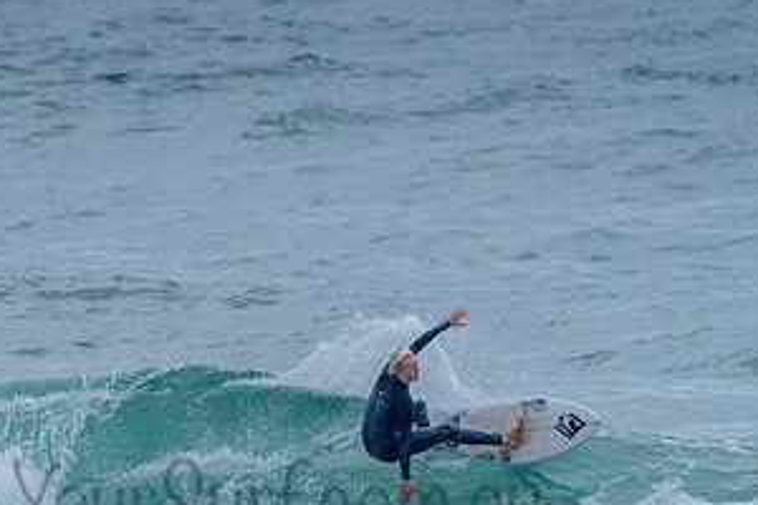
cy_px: 367
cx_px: 275
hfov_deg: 1.7
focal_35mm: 1186
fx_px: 24970
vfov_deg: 1.2
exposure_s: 1/2000
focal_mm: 500
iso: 1400
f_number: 5.6
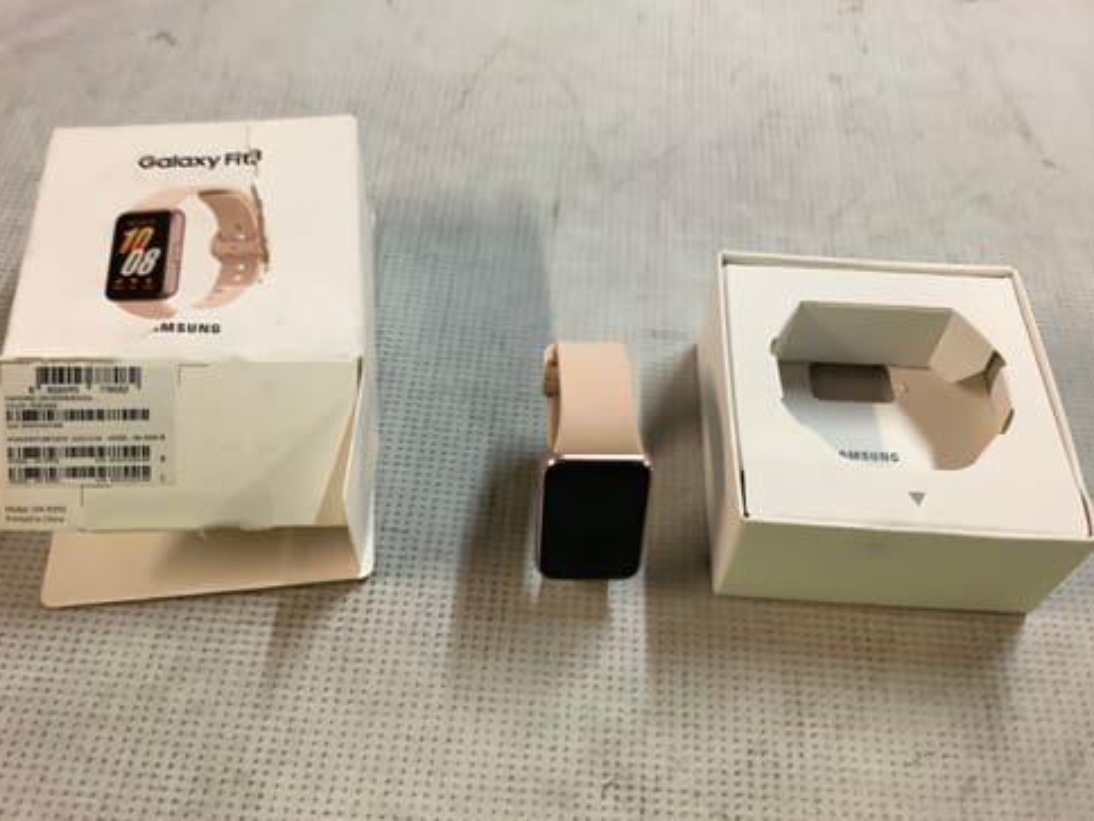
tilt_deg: -55.0
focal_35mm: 32
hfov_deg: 56.8
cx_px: 552
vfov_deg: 44.2
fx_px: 1011
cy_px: 406
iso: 160
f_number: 2.4
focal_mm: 3.3
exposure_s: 1/50
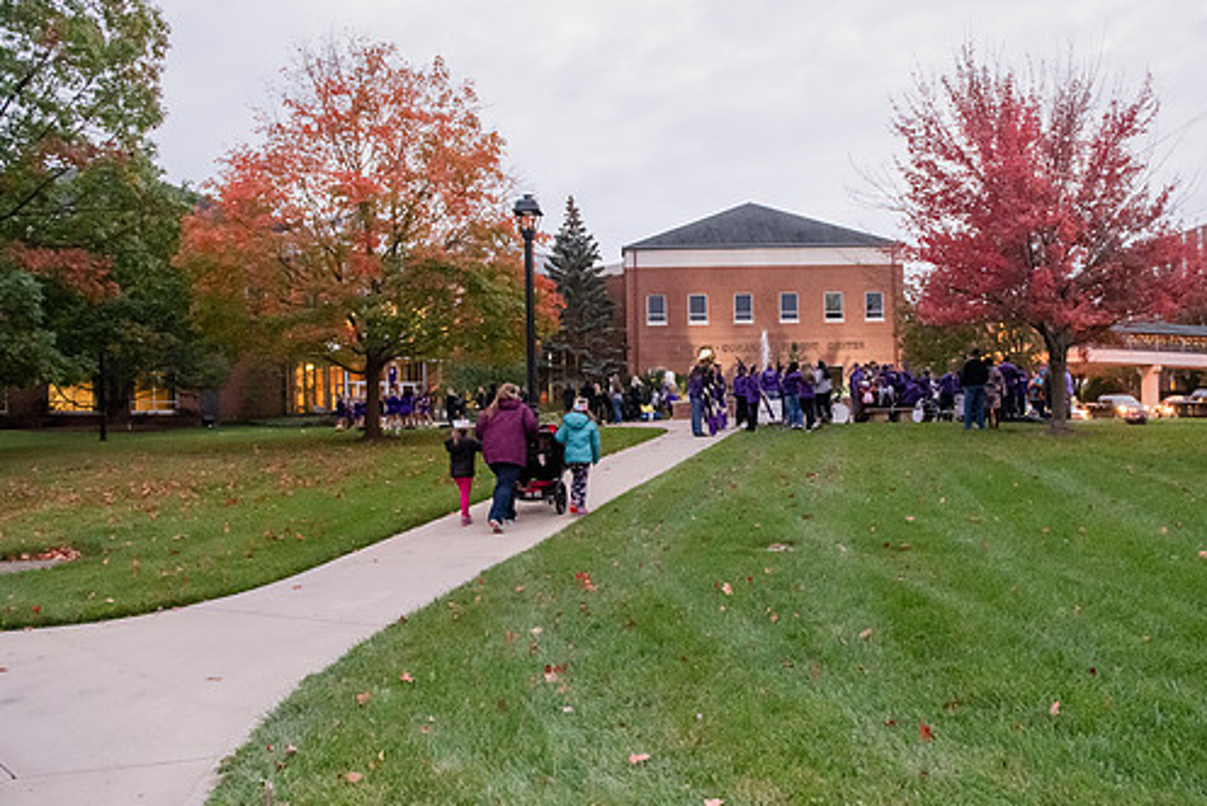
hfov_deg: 65.2
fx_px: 939
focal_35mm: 28
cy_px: 445
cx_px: 675
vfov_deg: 46.4
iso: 4000
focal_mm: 24
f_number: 3.5
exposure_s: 1/60
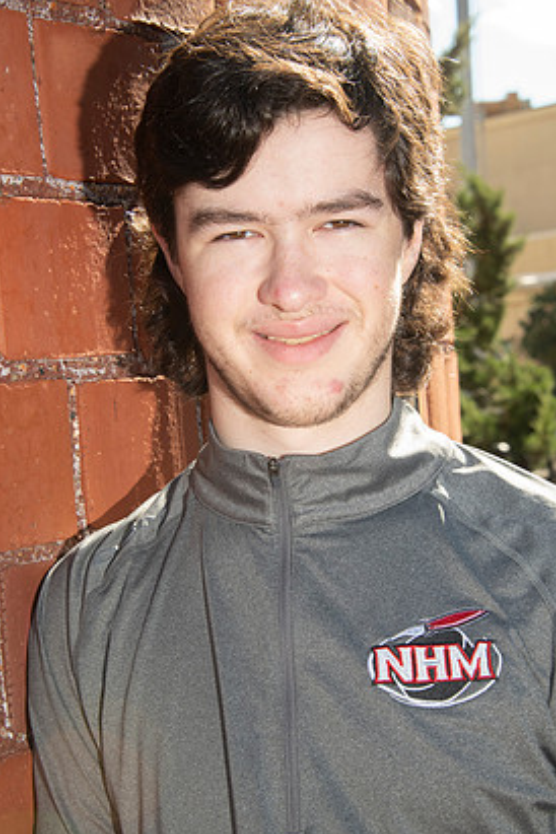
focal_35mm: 93
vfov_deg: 21.9
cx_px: 296
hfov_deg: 14.7
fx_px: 2154
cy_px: 420
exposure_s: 1/160
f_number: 13
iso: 800
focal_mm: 85
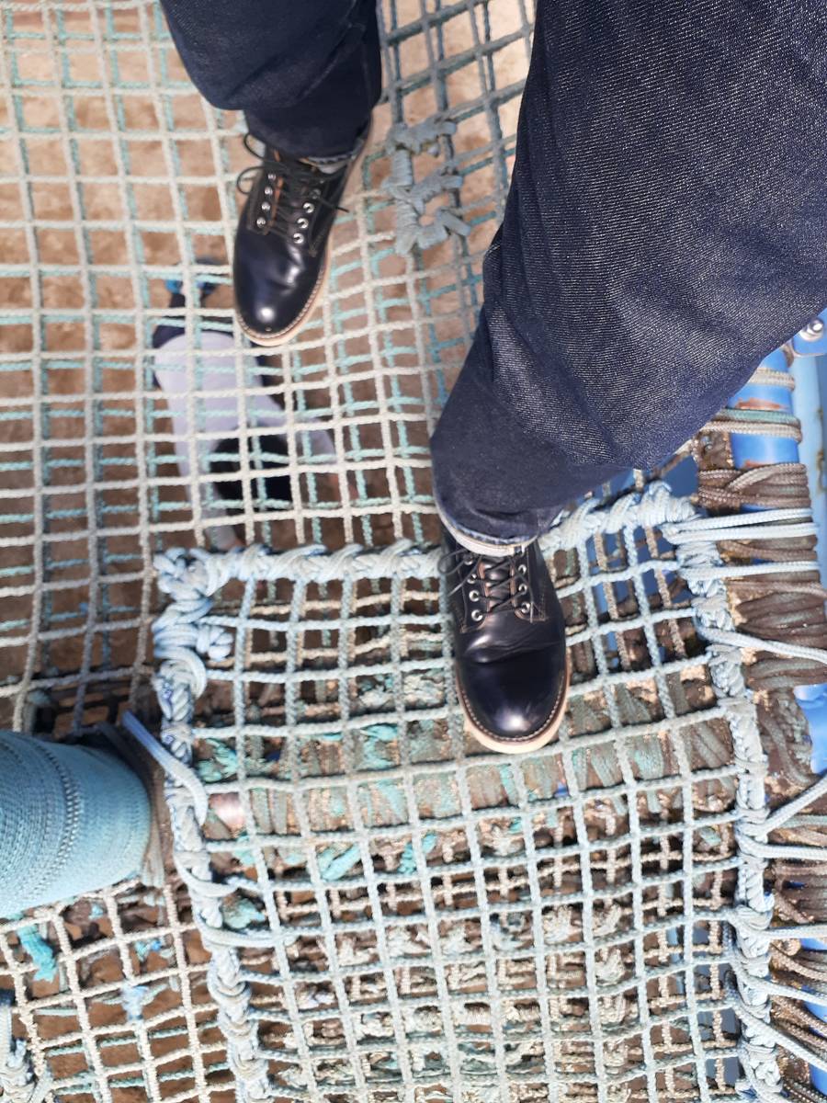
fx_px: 860
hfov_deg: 51.4
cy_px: 552
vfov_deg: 65.3
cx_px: 414
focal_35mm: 27
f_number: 1.9
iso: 100
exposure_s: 1/264
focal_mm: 3.6
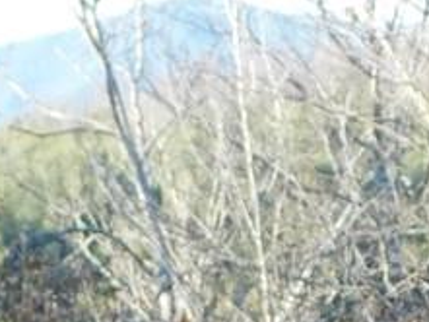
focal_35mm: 370
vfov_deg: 4.0
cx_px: 4
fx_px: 4588
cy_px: 464
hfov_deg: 5.3
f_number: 4.4
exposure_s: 1/100
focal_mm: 14.2
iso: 125
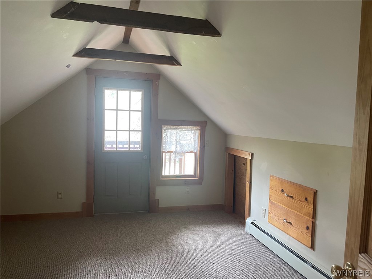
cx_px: 186
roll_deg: -2.0
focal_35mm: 25
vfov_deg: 54.9
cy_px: 140
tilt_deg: -5.1
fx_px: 269
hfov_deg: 69.4
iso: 320
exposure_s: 1/60
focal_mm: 5.1
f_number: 1.6
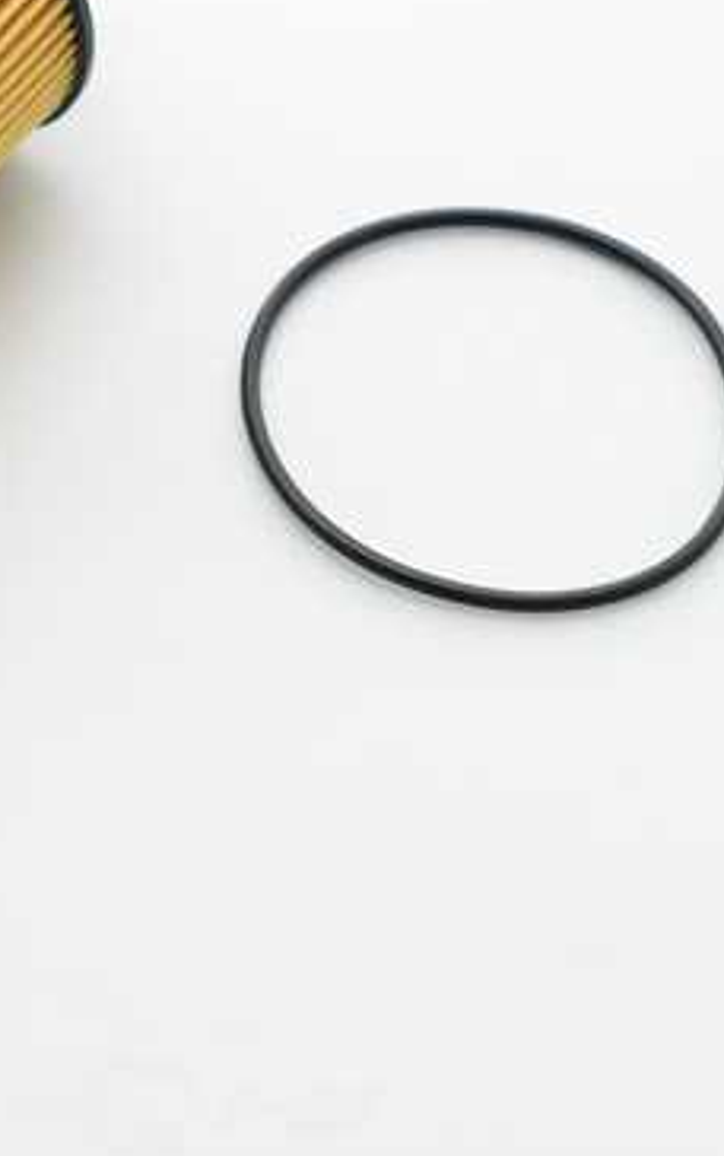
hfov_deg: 9.3
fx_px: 4413
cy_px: 249
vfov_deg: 14.8
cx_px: 44
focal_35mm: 140
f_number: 3.5
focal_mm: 50
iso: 100
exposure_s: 1/50
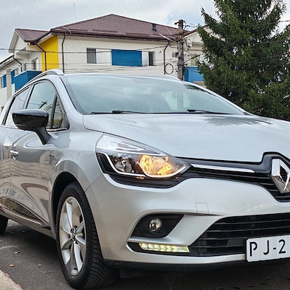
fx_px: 550
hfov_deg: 29.5
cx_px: 158
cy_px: 145
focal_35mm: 58
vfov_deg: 29.6
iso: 50
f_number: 1.6
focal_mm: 5.4
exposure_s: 1/110
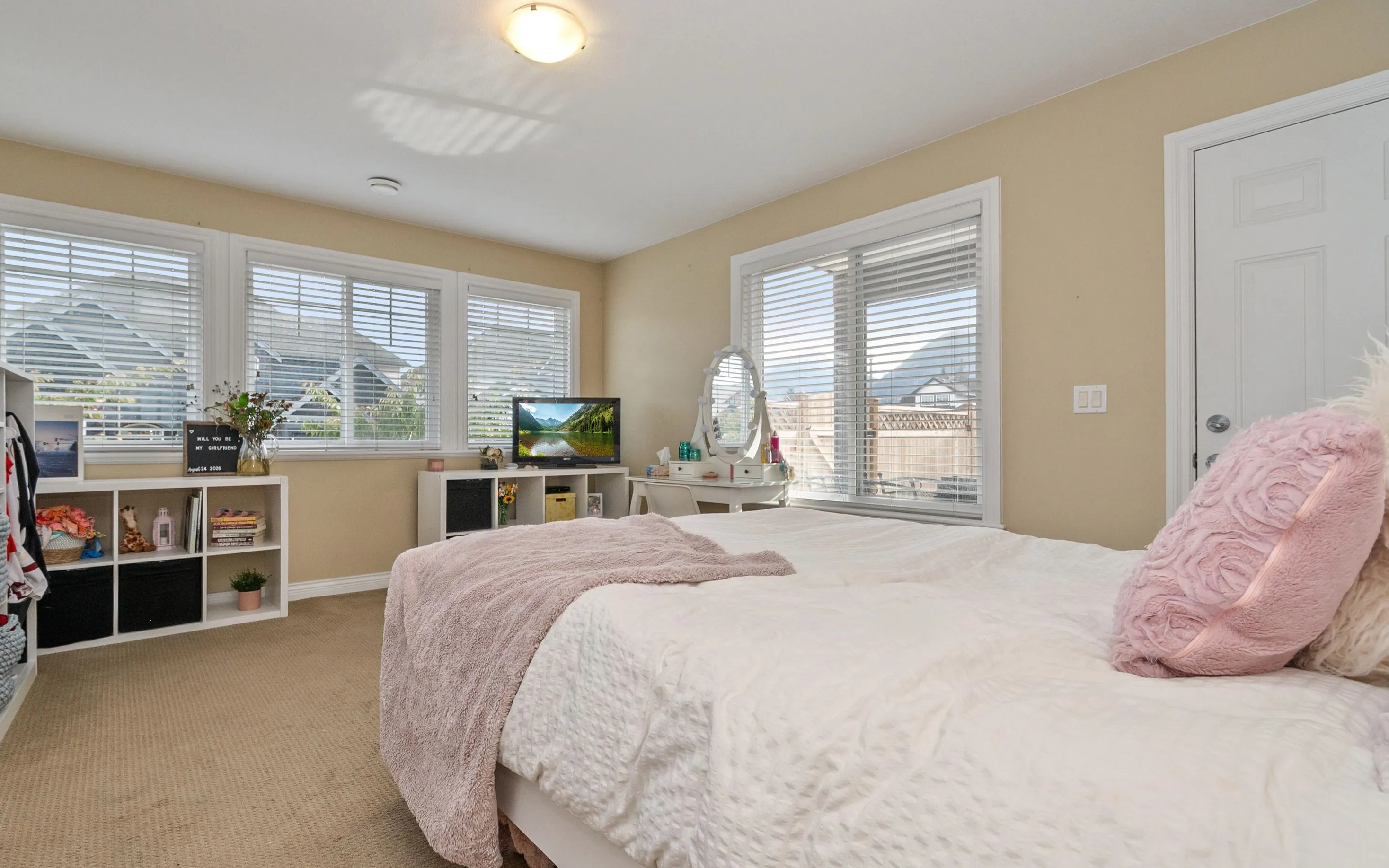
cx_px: 665
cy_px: 461
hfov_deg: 97.8
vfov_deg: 71.2
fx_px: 606
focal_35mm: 16
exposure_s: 1/60
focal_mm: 10
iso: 320
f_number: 9
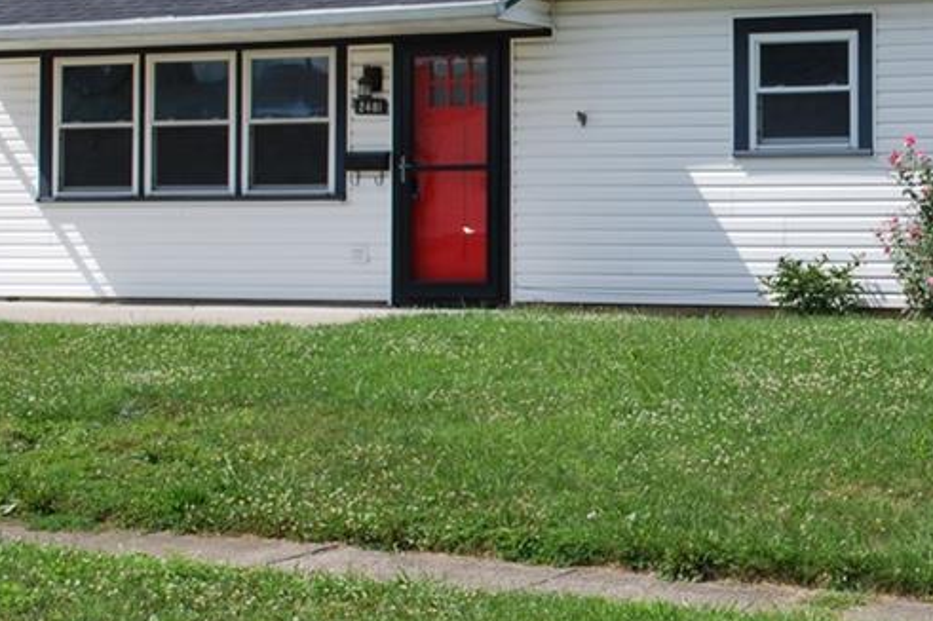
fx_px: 2435
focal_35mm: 94
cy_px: 198
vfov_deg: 14.5
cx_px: 891
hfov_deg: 21.1
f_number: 8
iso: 100
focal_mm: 30
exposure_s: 1/250
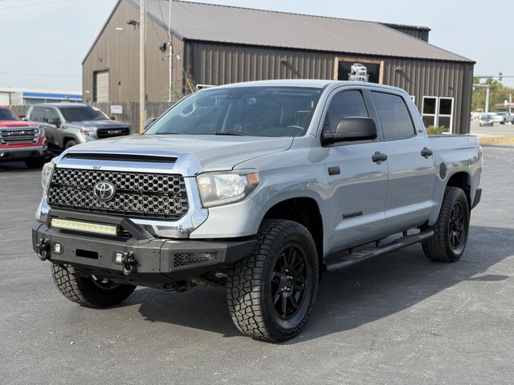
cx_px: 257
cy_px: 192
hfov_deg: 39.7
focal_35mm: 48
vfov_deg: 30.3
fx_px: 713
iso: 64
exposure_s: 1/1883
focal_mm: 6.76
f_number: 1.78
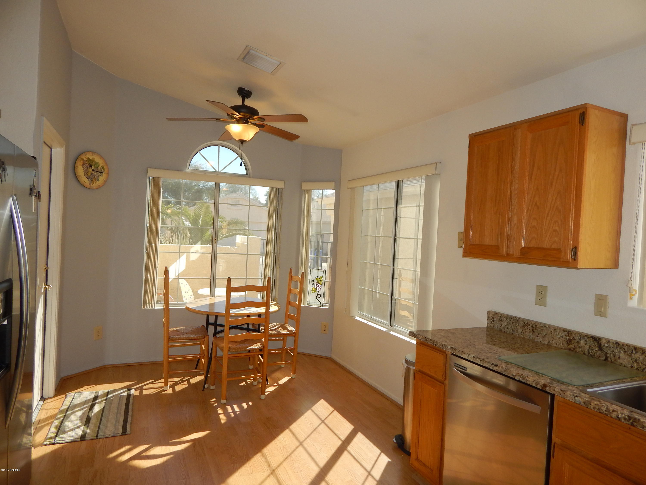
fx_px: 429
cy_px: 242
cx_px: 323
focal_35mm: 23
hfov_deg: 73.9
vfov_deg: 58.9
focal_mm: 4
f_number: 3
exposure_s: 1/200
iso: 125
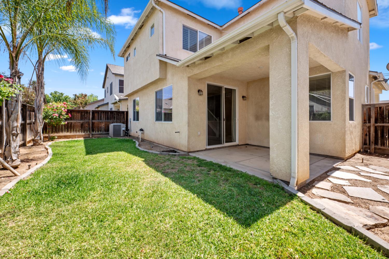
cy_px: 130
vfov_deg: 81.1
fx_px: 151
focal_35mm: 14
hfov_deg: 104.3
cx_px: 194
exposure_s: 1/60
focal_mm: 14
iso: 250
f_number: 9
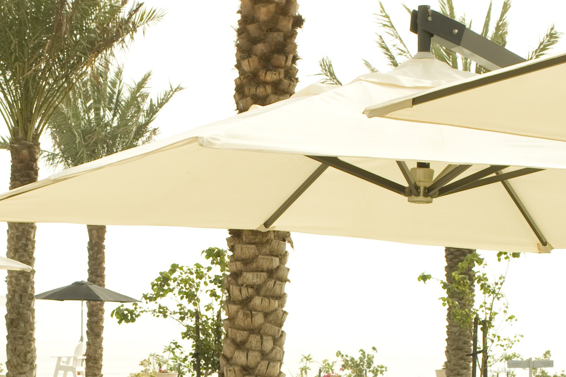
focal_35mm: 123
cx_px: 129
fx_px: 1933
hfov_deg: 16.6
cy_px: 477
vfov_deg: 10.9
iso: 200
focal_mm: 45
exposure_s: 1/160
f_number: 11
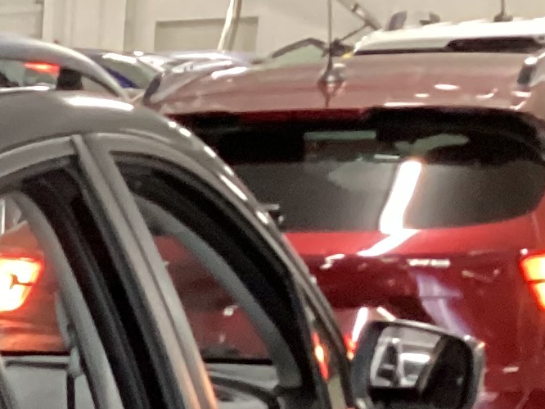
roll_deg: +1.6
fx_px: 2392
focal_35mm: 152
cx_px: -671
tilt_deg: -18.1
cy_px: 882
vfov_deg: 9.0
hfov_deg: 11.3
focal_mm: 3.3
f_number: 2.4
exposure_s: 1/40
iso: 320
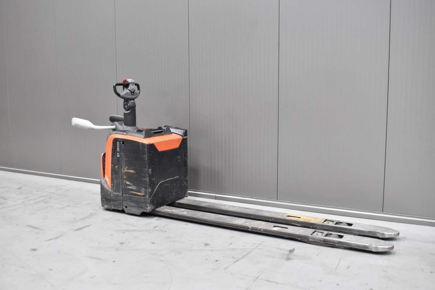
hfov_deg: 53.1
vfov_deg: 36.9
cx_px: 218
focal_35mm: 36
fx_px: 435
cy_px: 145
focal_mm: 24
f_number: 5
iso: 1600
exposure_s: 1/30
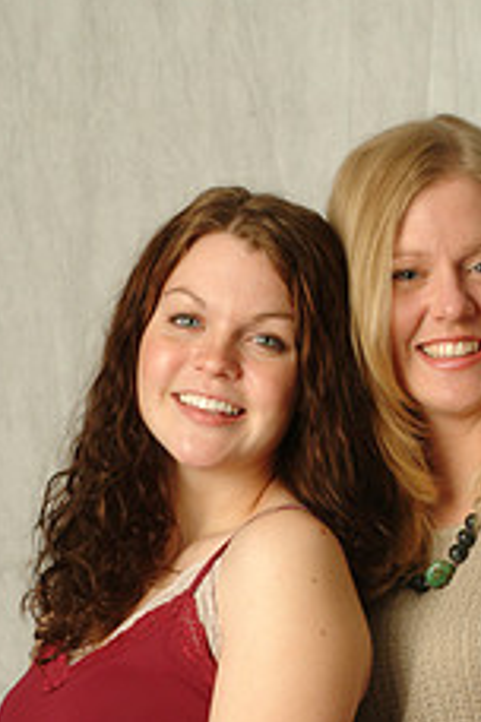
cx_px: 277
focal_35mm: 234
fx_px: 4689
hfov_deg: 5.9
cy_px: 592
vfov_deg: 8.8
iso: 400
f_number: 13
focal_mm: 79
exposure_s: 1/125
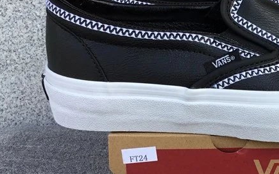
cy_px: 106
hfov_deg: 29.0
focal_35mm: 68
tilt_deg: -19.8
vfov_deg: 19.1
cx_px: 252
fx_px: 517
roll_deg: +0.5
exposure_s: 1/117
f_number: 2.4
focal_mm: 3.3
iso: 25
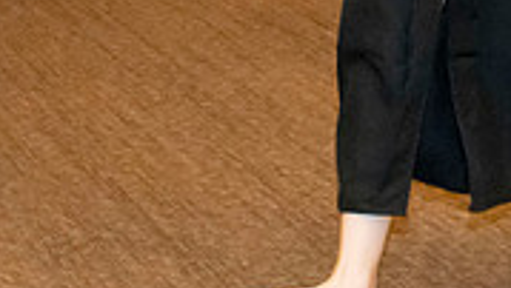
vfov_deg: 7.5
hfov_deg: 14.0
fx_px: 2075
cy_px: -387
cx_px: 158
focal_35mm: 153
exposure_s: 1/125
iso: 6400
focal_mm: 35
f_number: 5.6
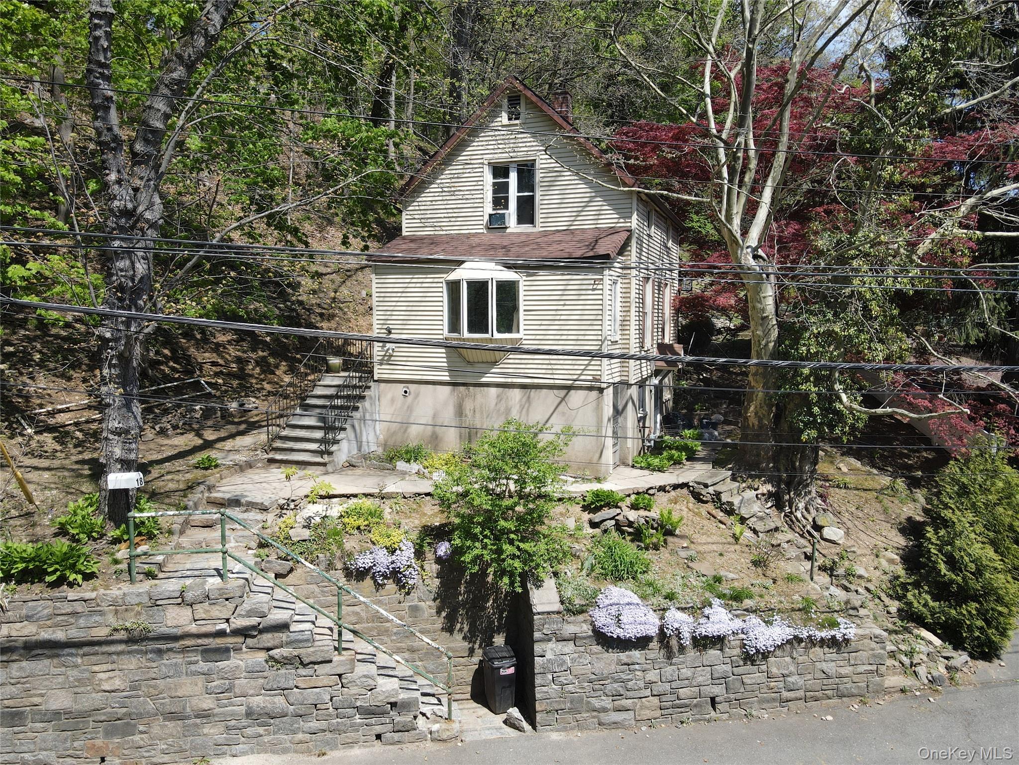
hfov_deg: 71.6
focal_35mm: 24
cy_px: 382
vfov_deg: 56.8
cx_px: 510
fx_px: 706
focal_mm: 4.5
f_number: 2.8
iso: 100
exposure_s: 1/400
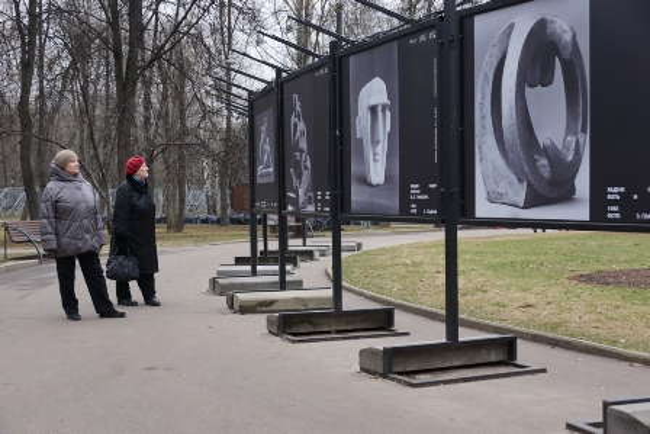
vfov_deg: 25.8
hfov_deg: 37.8
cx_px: 325
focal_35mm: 52
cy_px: 217
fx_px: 948
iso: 400
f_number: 6.3
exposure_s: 1/125
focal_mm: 35
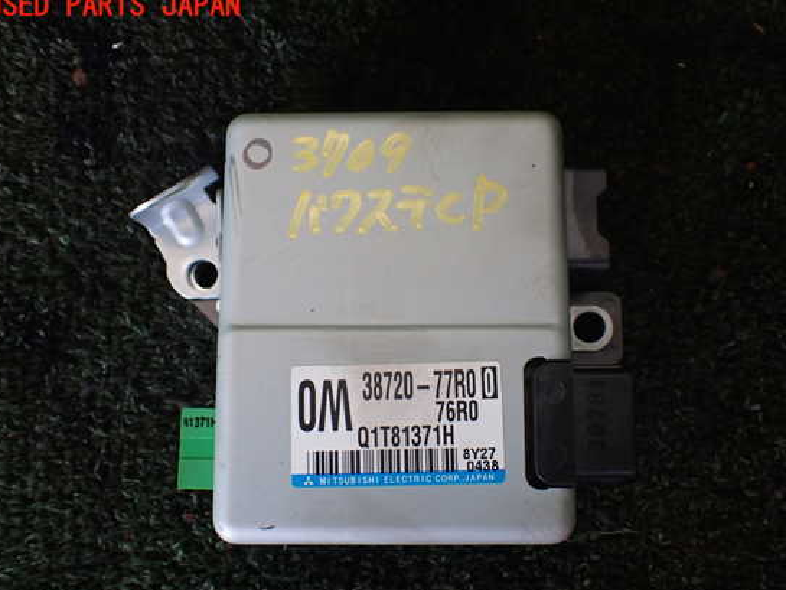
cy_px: 313
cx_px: 411
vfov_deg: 42.9
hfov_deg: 55.3
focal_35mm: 33
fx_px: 749
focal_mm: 5.4
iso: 250
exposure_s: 1/125
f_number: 2.3
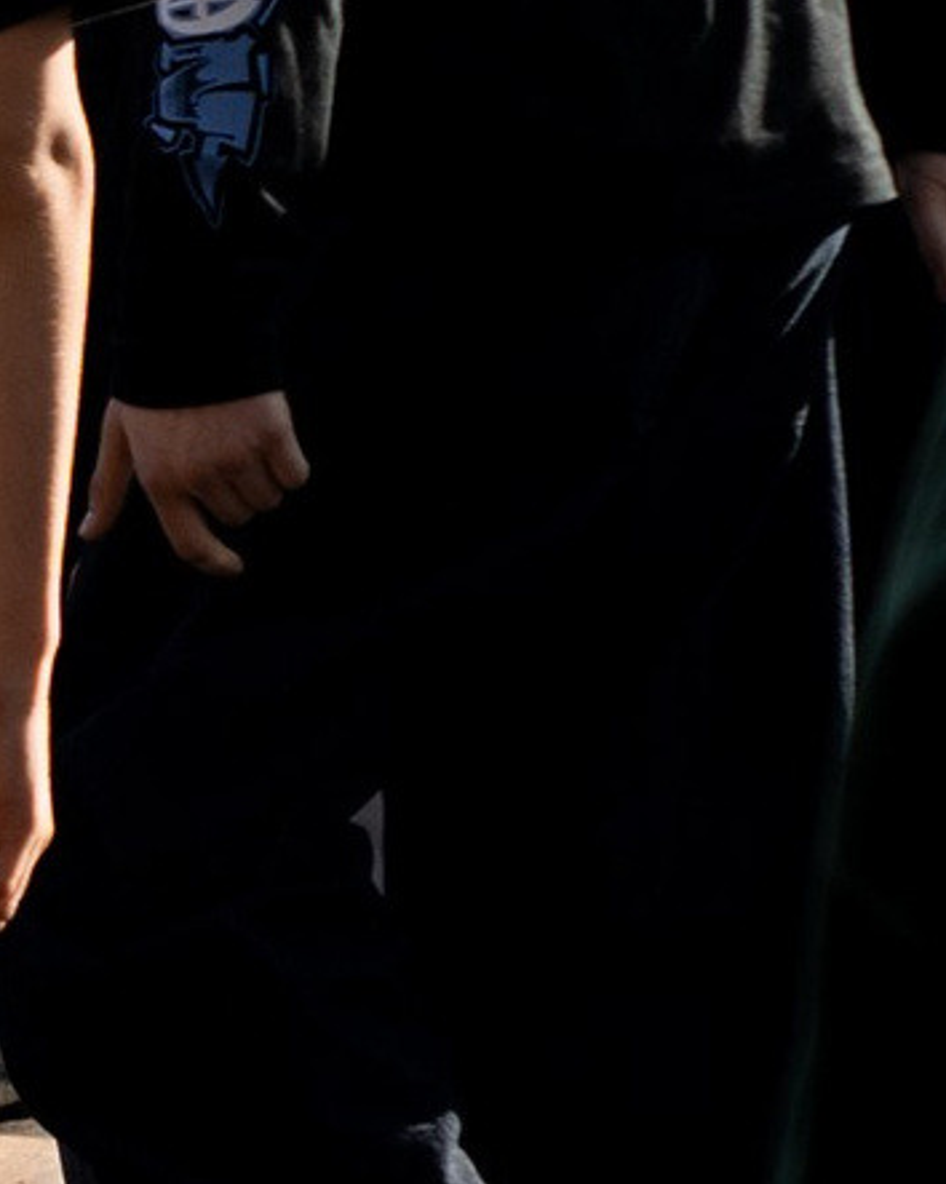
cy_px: 396
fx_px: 9981
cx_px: -1841
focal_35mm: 285
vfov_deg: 6.8
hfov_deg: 5.2
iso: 100
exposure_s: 1/1600
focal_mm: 35
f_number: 2.8
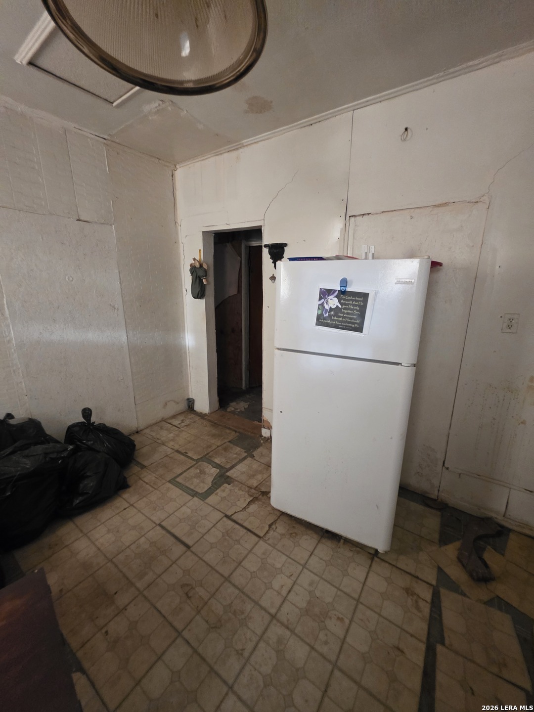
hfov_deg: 89.9
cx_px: 267
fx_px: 267
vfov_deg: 106.2
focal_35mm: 13
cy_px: 356
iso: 800
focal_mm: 2.2
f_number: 1.9
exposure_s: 1/60
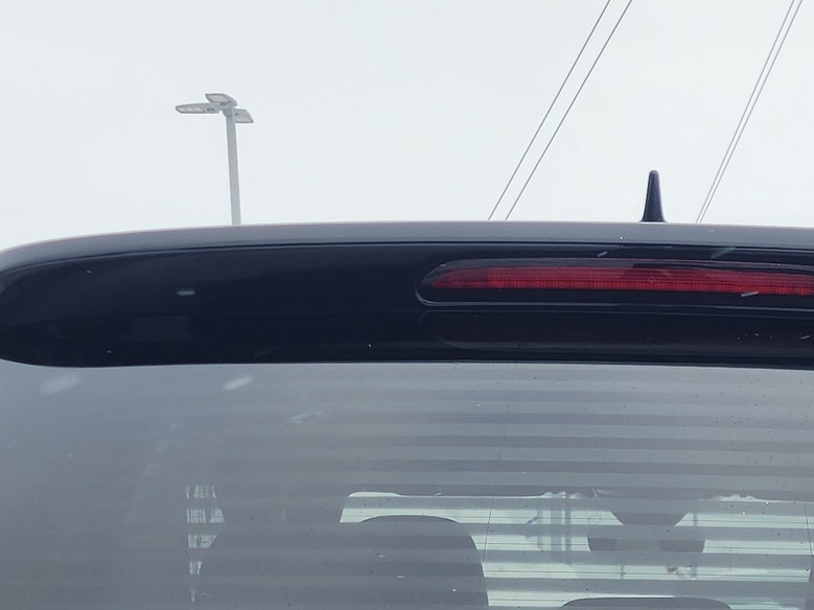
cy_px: 1000
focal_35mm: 85
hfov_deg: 22.6
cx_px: 694
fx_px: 1998
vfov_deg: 15.5
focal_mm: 6.4
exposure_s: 1/212
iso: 12
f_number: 1.8
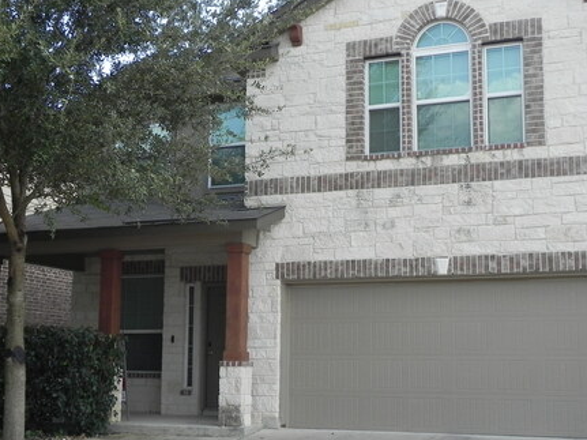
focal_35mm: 55
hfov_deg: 34.9
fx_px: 932
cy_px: 247
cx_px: 283
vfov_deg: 26.5
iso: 160
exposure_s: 1/216
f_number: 5
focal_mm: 6.6
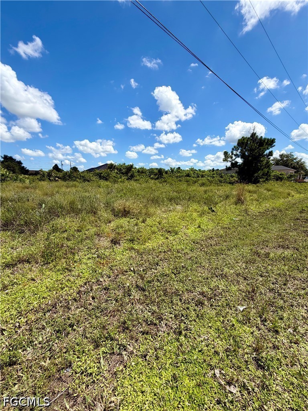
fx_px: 166
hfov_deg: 85.7
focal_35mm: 14
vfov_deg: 102.1
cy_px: 206
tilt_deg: -9.4
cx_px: 154
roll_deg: -0.7
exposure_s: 1/1001
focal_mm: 2.22
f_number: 2.2
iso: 20
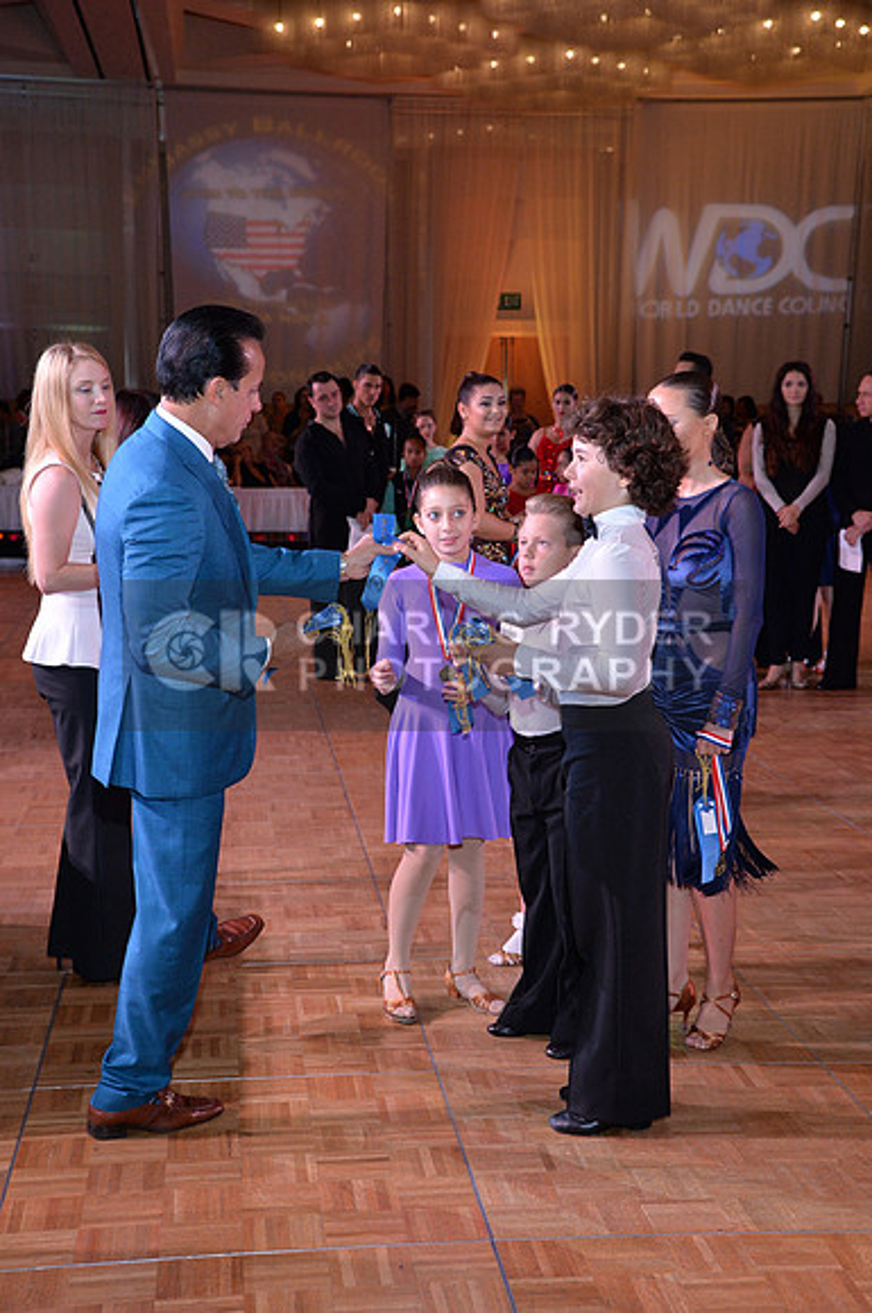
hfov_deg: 25.9
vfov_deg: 38.2
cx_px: 436
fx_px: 1895
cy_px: 656
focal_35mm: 52
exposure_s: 1/250
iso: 2000
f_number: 6.3
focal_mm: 52
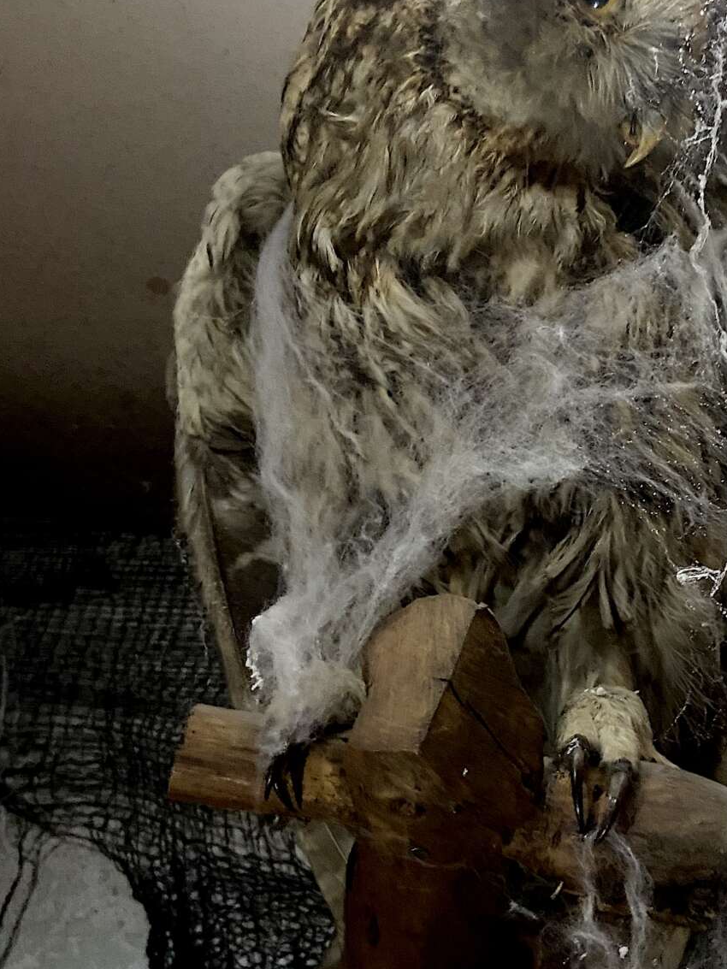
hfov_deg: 30.3
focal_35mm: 47
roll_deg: -9.7
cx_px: 557
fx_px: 1316
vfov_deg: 40.3
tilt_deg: +33.2
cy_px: 565
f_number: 1.8
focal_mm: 4.25
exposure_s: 1/25
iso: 800
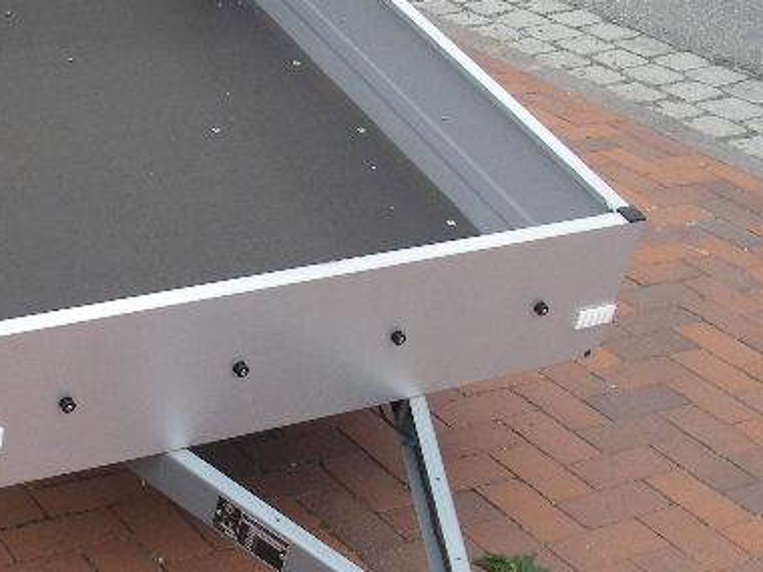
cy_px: 341
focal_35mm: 80
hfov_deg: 24.1
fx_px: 1763
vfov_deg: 18.4
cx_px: 169
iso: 64
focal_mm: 6.3
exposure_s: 1/250
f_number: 3.3
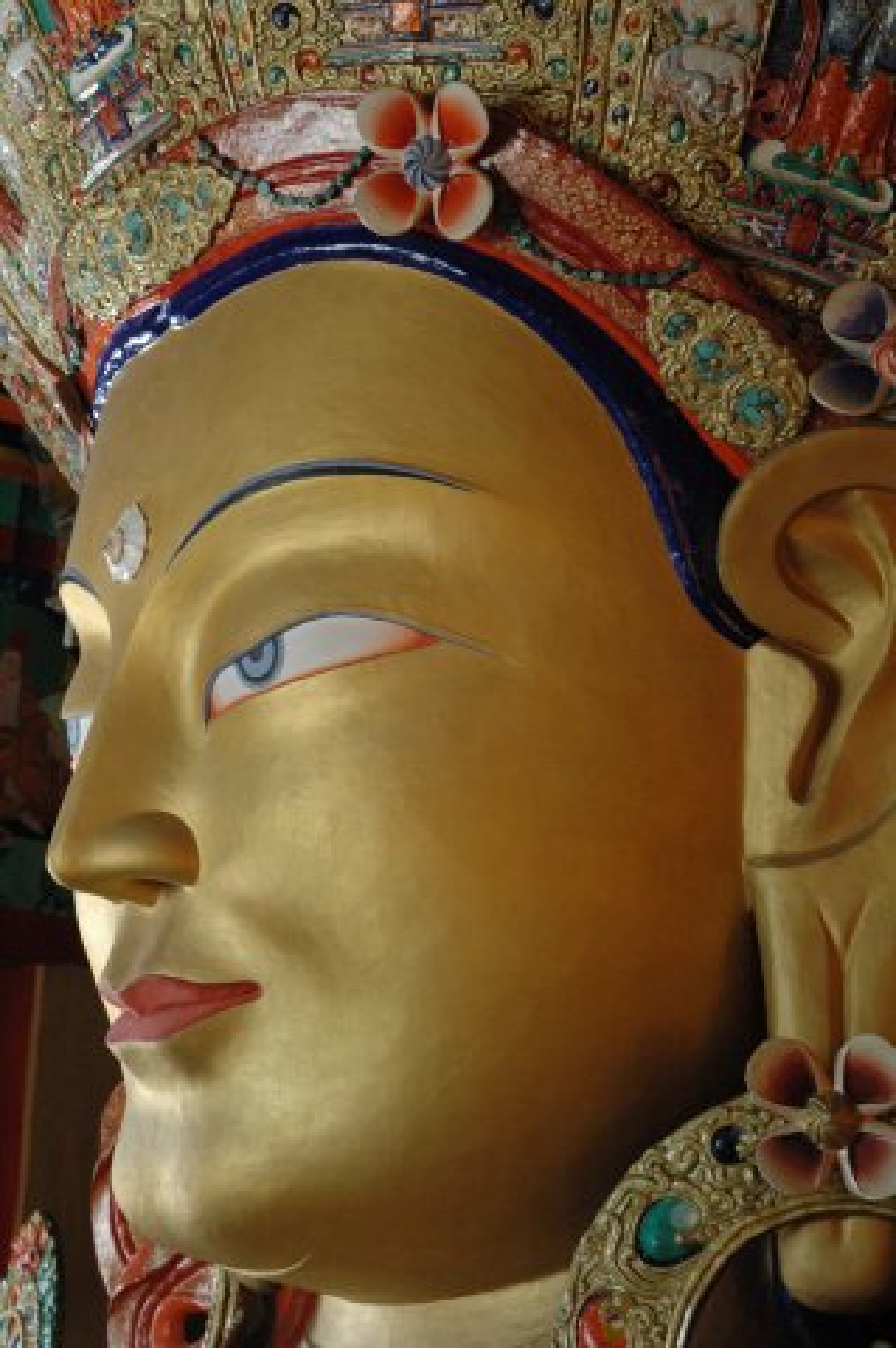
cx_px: 448
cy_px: 674
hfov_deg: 20.6
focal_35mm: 66
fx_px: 2469
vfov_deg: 30.5
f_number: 4.5
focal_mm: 44
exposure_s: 1/60
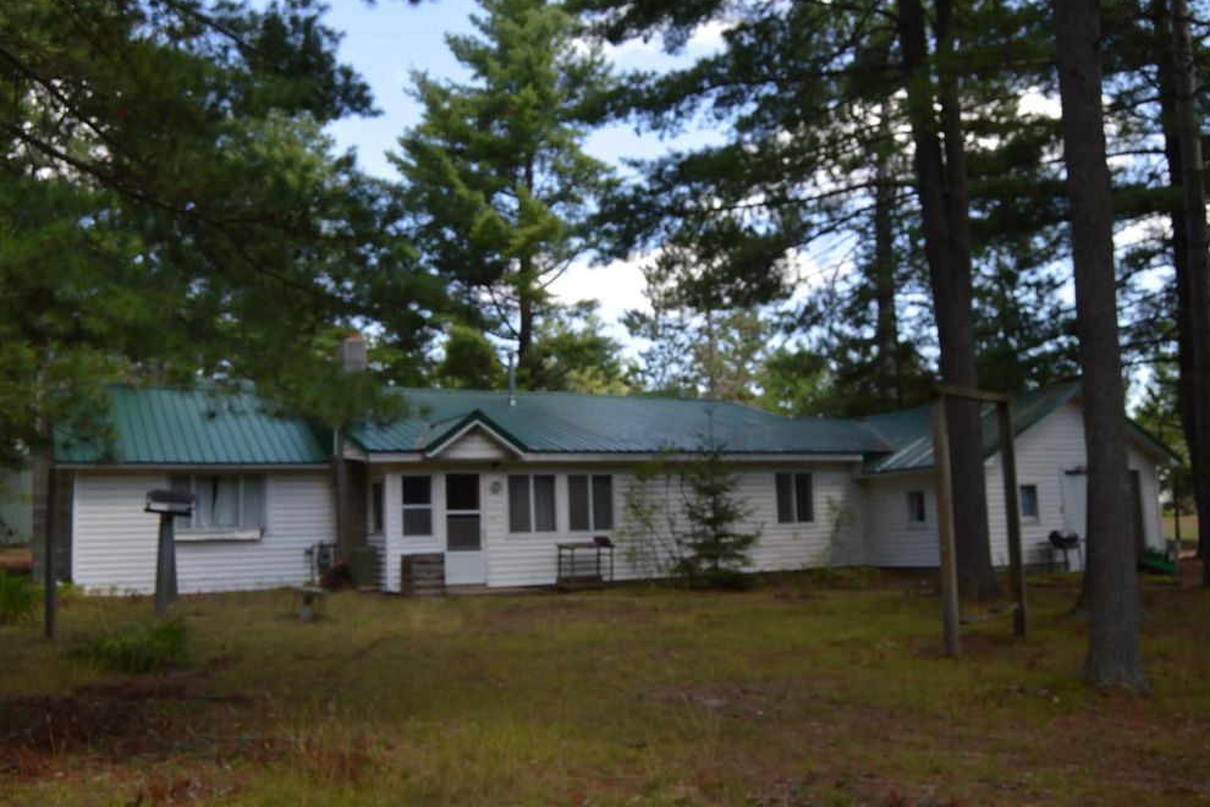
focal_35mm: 31
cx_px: 587
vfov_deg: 42.3
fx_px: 1042
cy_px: 402
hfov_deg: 60.3
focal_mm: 20
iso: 100
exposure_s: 1/125
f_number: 5.6
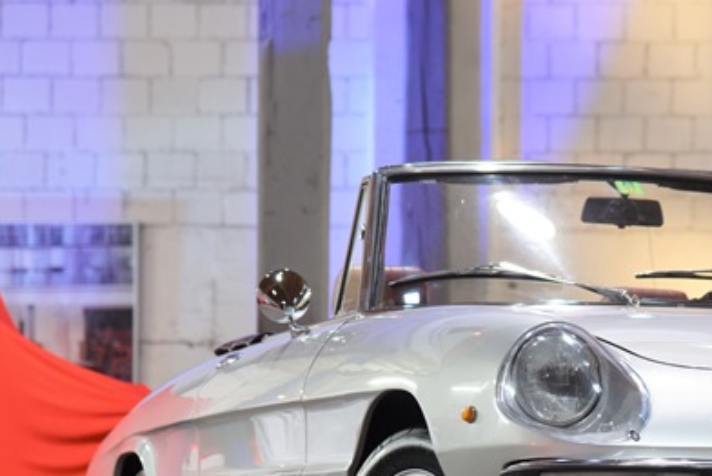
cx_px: 666
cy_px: 378
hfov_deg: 7.4
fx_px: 5522
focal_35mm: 279
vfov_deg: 4.9
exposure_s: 1/60
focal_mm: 120
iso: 1000
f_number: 4
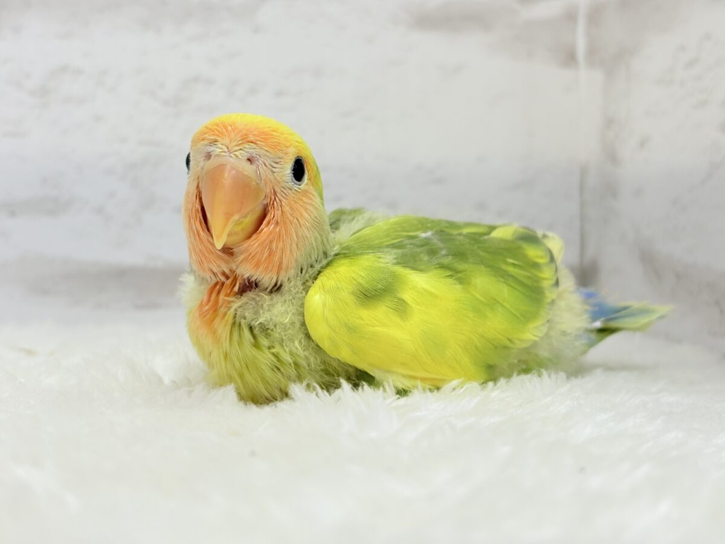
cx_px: 362
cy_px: 272
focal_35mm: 52
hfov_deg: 36.8
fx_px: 1089
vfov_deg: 28.0
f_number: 1.6
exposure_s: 1/100
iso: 64
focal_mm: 5.96
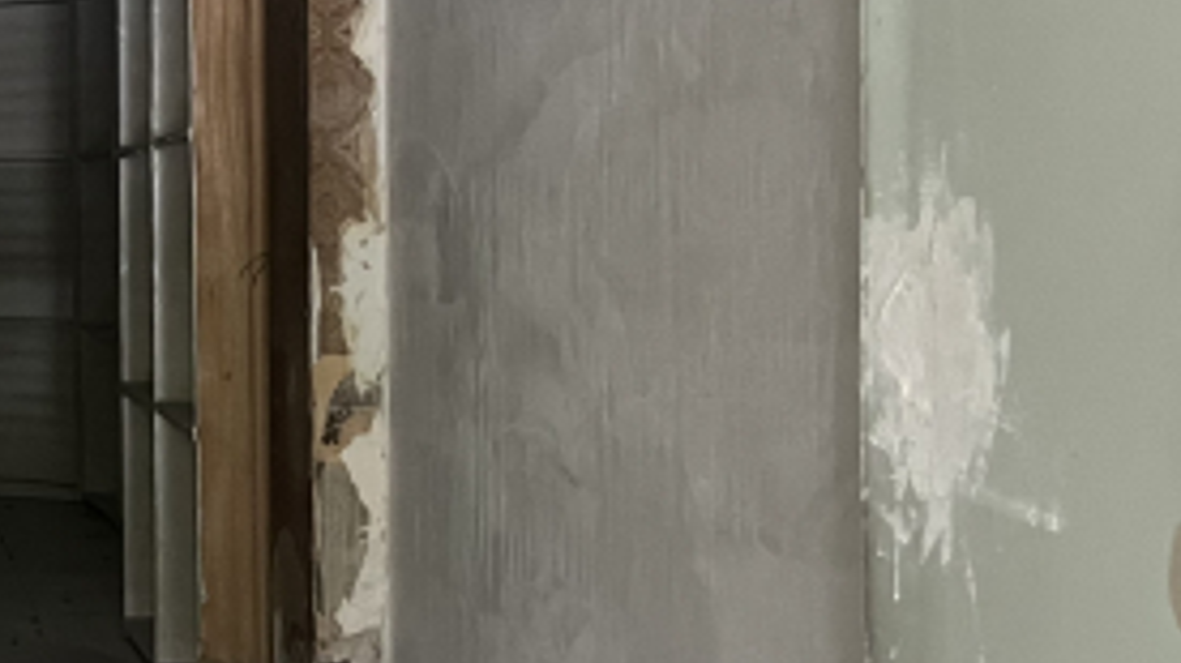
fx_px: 2567
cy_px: 227
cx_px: -462
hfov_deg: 22.4
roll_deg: +0.4
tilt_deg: +0.5
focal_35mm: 82
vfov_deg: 14.7
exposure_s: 1/30
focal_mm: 5.1
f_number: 1.6
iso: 640
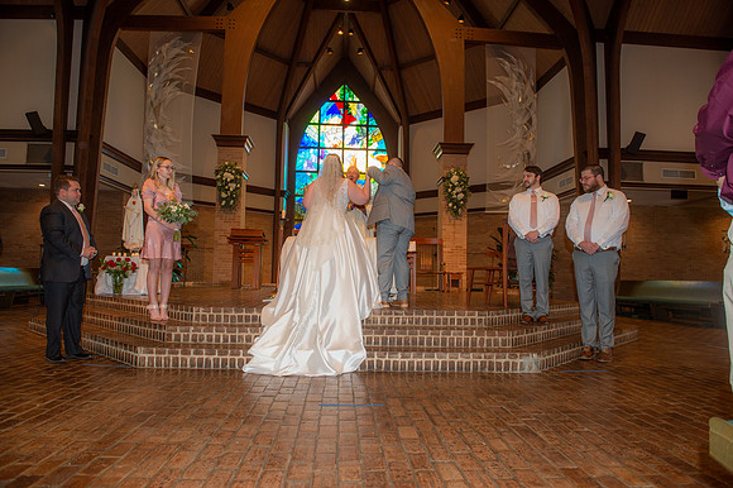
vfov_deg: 53.1
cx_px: 366
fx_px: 488
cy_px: 244
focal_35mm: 24
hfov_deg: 73.8
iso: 640
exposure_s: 1/100
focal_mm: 24
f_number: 5
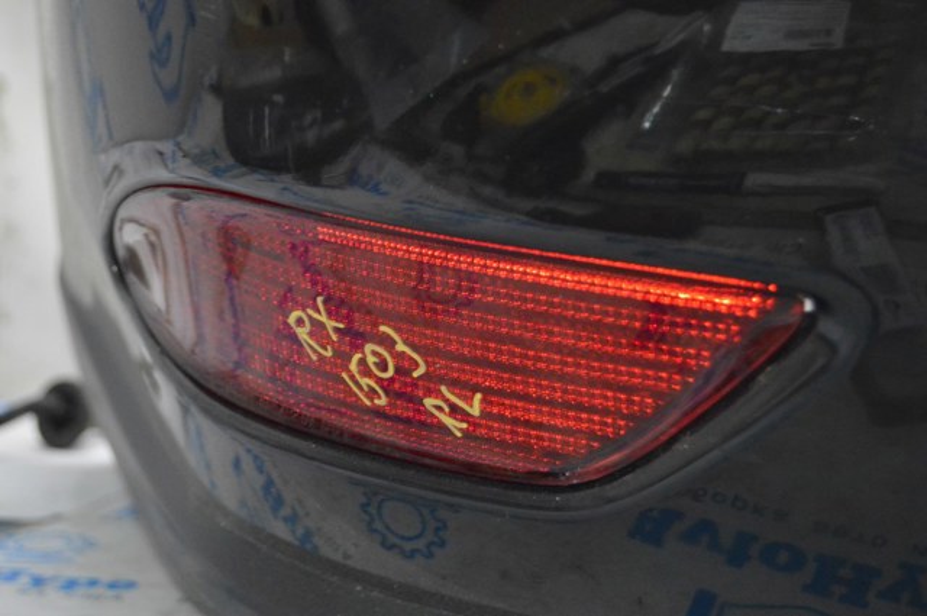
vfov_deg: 18.1
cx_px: 464
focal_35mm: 75
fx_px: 1929
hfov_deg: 27.0
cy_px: 308
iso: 3200
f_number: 5.6
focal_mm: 50
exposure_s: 1/60
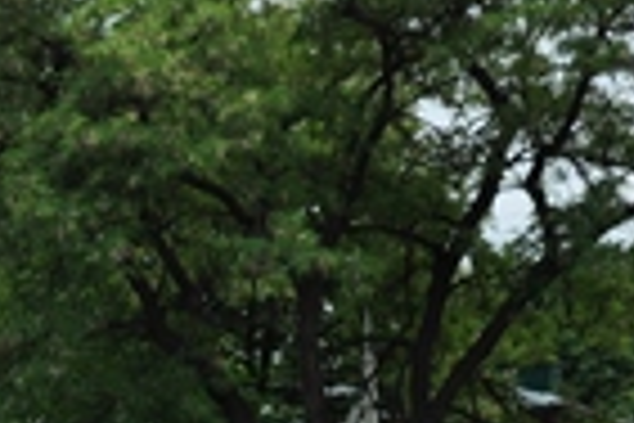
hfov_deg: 12.1
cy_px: 857
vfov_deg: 8.2
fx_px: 2802
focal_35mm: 159
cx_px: -414
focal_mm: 25
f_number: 10
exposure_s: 1/100
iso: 200
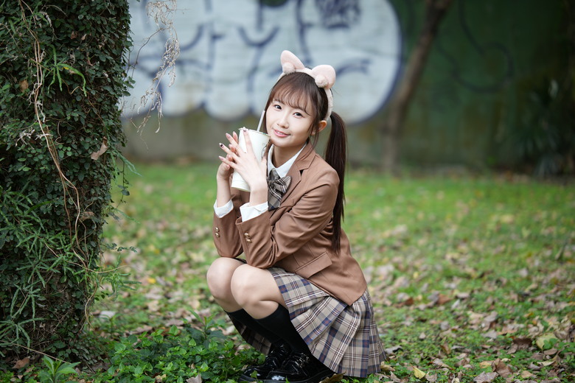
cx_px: 288
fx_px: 1342
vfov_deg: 16.3
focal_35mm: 84
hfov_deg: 24.2
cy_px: 192
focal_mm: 56
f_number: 1.4
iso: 100
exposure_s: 1/200
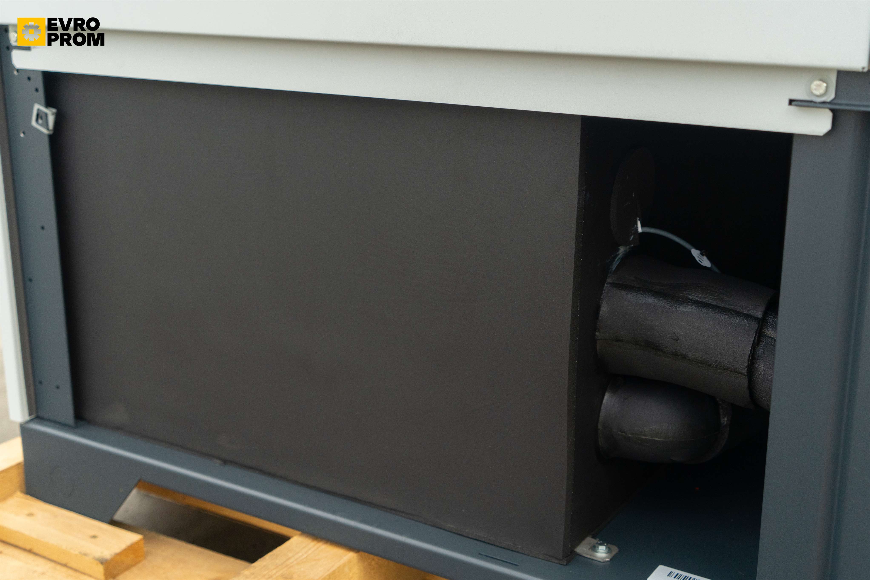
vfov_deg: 29.9
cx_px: 435
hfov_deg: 43.6
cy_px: 290
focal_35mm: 45
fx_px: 1087
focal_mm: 45
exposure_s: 1/500
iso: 800
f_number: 4.5
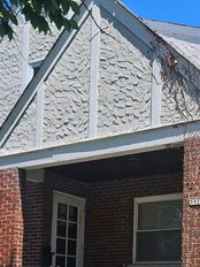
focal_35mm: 66
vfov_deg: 27.9
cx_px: 160
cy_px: 258
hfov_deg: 22.0
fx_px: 508
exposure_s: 1/1286
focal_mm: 5.4
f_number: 1.8
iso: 25
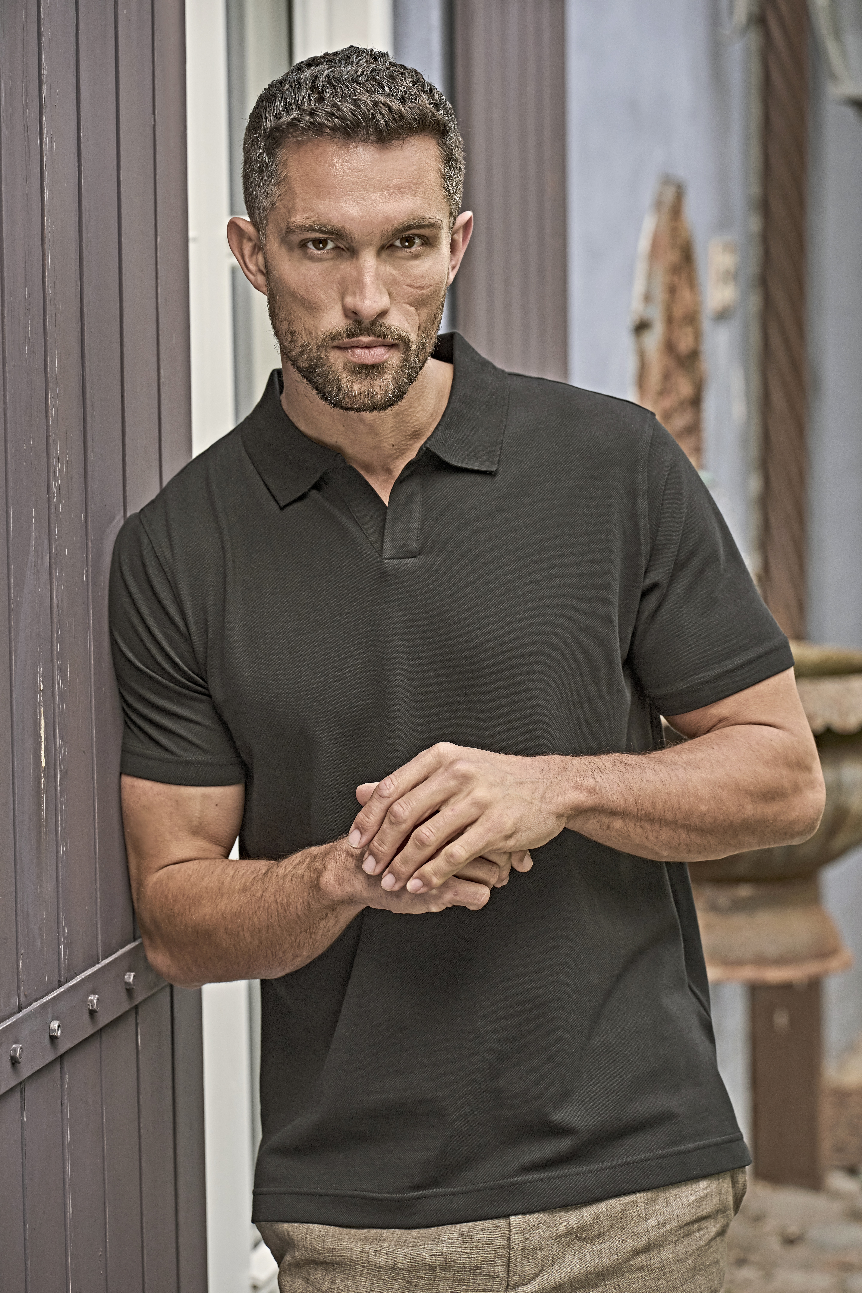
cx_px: 431
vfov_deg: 17.6
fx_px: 4166
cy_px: 646
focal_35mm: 116
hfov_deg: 11.8
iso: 1000
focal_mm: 116
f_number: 5
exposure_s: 1/1000
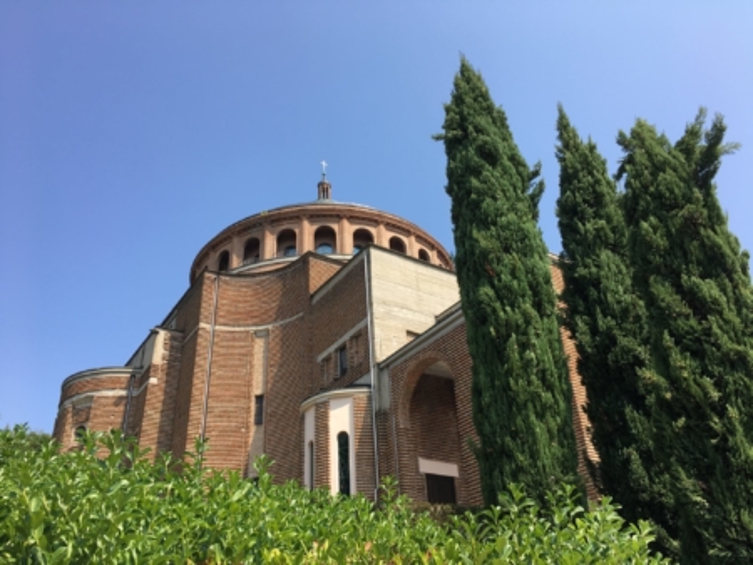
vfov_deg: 48.3
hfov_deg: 61.6
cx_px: 376
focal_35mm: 29
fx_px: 631
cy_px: 282
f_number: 2.2
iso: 25
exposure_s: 1/827
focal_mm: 4.15
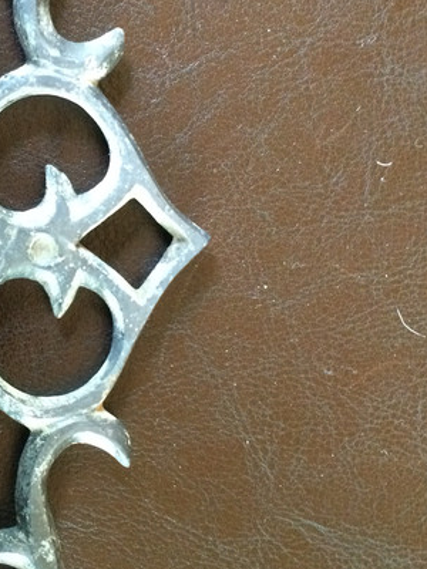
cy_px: 226
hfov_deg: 24.5
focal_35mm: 58
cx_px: 37
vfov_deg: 33.1
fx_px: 954
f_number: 2.2
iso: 320
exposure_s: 1/17
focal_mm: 4.15
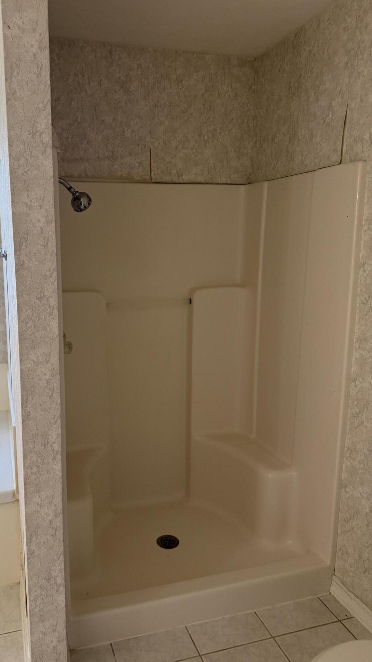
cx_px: 136
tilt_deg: -9.6
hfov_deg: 42.5
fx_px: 474
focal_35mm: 27
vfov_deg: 69.9
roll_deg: +0.6
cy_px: 324
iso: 320
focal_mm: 6.76
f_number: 1.78
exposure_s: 1/120
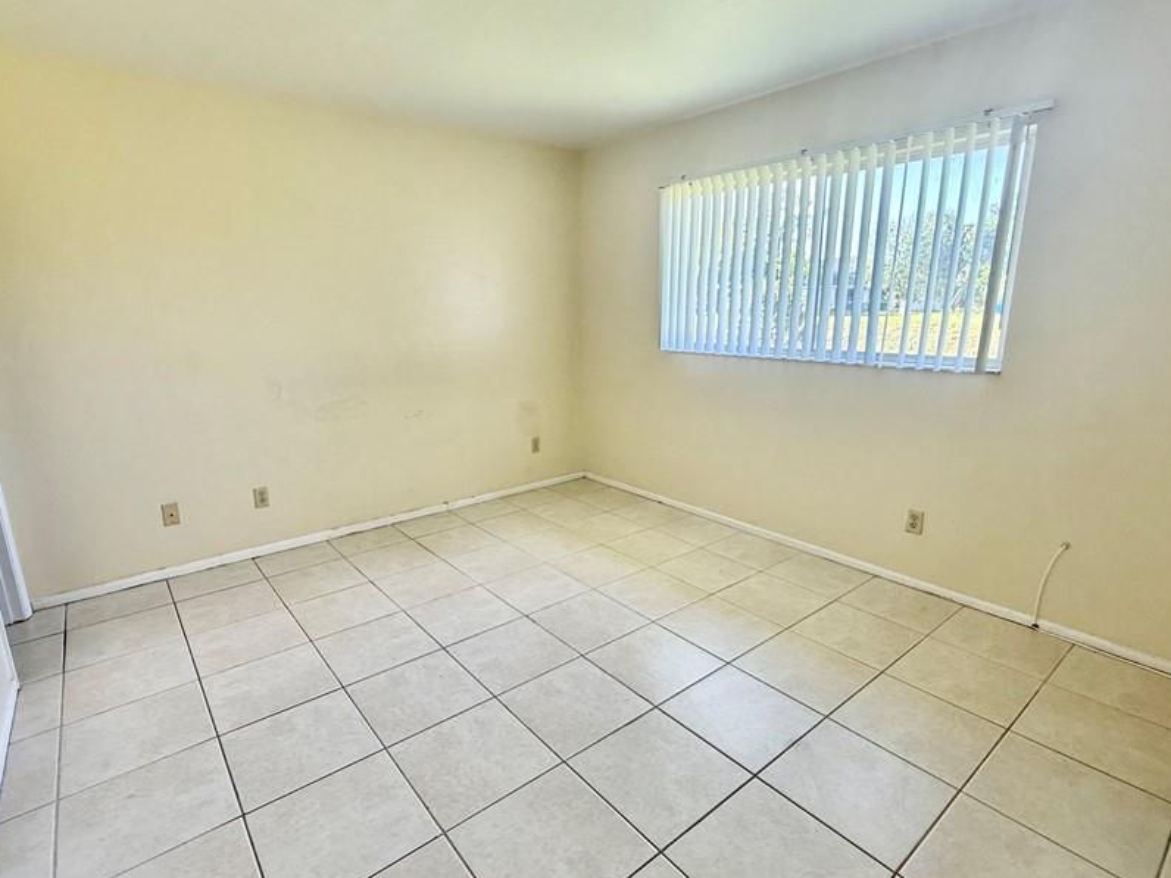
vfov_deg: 71.6
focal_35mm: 18
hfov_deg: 87.8
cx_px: 578
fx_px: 609
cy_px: 446
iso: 100
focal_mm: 2.22
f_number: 2.2
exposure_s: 1/99
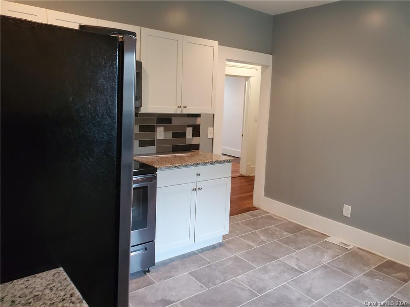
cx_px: 205
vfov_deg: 53.1
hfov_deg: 67.3
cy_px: 154
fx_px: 308
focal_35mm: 26
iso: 320
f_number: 2.4
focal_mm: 4.3
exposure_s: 1/40
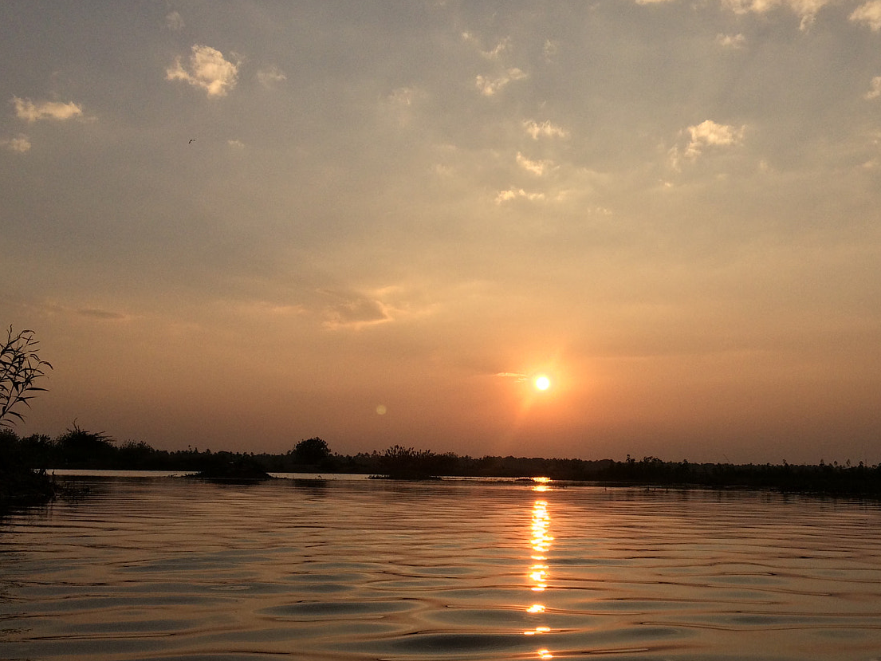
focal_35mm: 42
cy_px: 423
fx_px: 1069
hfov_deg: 44.7
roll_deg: -1.3
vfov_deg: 34.1
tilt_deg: +2.7
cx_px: 480
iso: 32
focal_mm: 4.15
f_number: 2.2
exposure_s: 1/5128
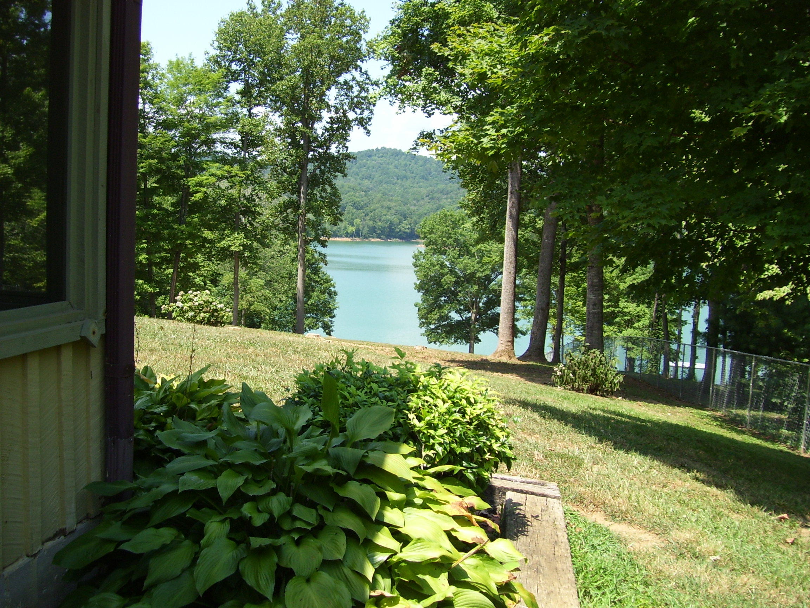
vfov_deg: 39.7
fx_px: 842
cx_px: 405
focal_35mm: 36
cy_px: 304
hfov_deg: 51.4
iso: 80
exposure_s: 1/750
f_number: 2.7
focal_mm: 6
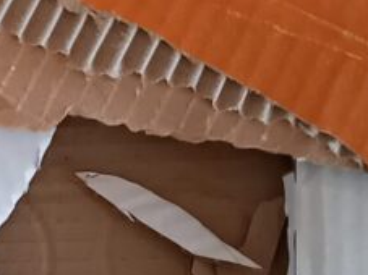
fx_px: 1201
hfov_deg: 16.6
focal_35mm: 113
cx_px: -86
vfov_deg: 13.1
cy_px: 152
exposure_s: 1/60
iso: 400
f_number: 1.8
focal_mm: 4.65
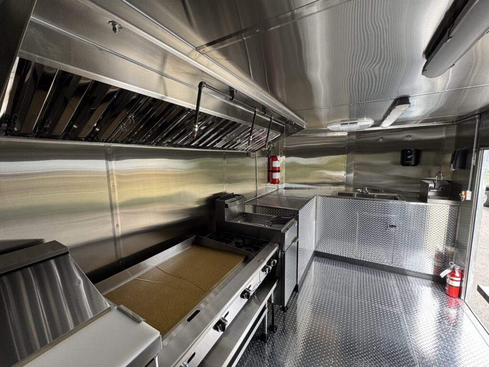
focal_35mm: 14
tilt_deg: -9.6
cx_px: 244
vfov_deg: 85.7
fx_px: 198
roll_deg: -1.7
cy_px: 184
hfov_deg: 102.1
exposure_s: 1/99
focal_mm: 2.22
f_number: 2.2
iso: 64
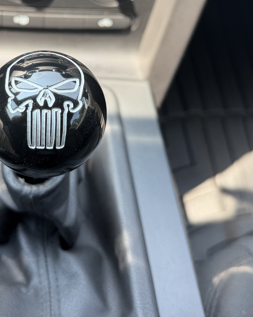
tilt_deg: -54.8
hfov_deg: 31.2
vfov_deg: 37.7
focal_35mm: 48
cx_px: 82
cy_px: 74
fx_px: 449
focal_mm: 6.76
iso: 80
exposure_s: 1/121
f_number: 1.78
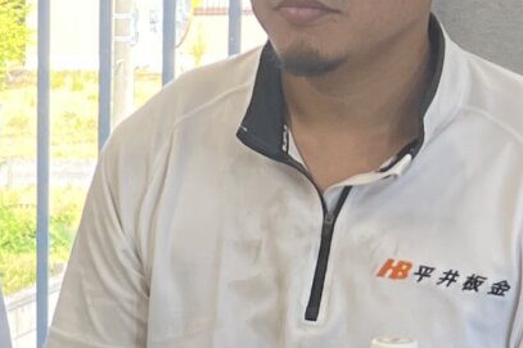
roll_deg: +2.6
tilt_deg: -14.6
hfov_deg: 11.3
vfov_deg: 8.0
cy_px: 381
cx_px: -402
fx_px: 2469
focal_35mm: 170
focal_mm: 5.7
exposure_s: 1/135
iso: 32
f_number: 1.5
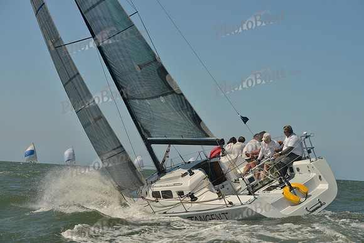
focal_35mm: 70
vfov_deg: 19.5
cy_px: 122
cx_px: 182
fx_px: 708
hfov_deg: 28.8
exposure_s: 1/1000
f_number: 9
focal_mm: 70
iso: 280
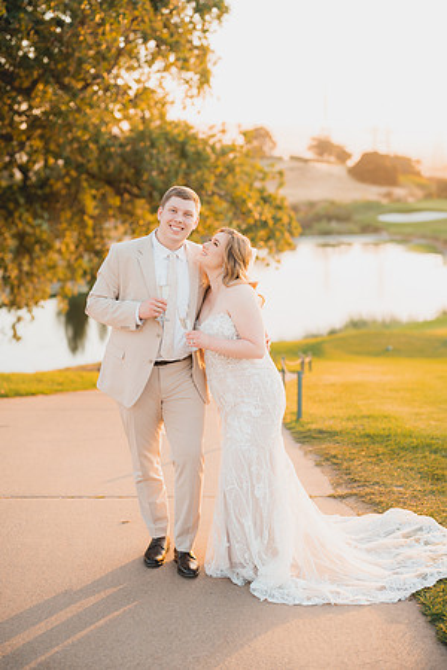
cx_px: 224
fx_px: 931
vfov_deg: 39.6
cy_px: 335
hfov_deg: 27.0
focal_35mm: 50
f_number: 1.8
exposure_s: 1/250
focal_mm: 50
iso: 125
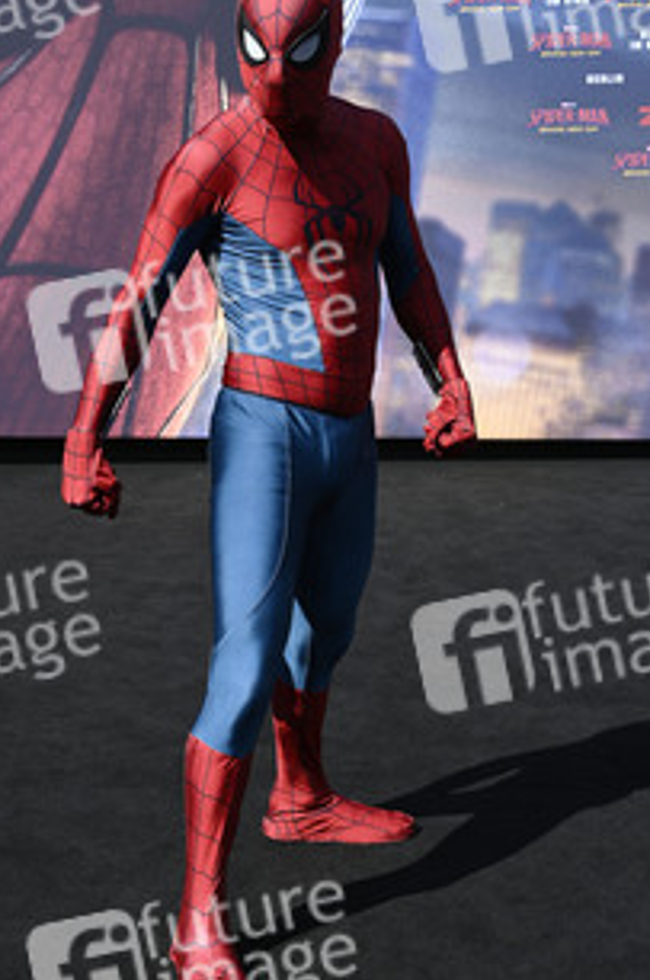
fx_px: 1848
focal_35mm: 68
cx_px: 285
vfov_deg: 29.7
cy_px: 477
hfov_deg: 19.9
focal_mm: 52
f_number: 6.3
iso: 100
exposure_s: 1/400
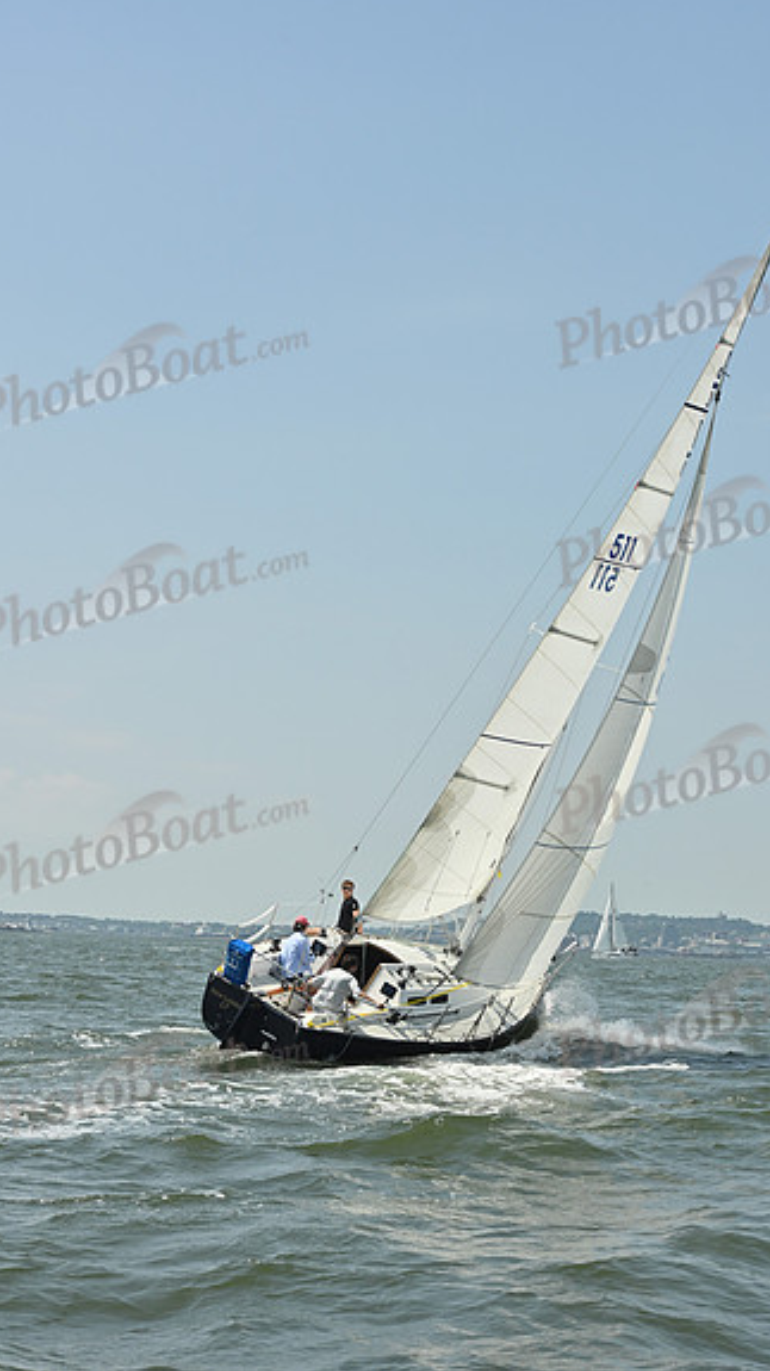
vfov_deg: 28.6
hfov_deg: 16.3
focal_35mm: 74
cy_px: 684
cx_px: 433
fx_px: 2689
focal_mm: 70
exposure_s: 1/1250
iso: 320
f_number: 10
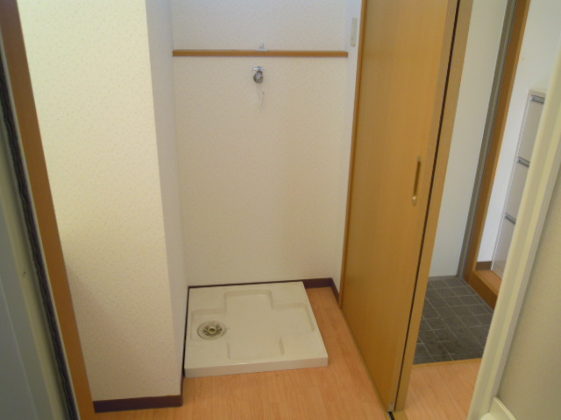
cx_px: 280
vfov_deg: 49.7
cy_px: 210
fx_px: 454
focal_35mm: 28
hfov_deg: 63.4
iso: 200
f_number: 2.7
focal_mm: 5
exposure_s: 1/30
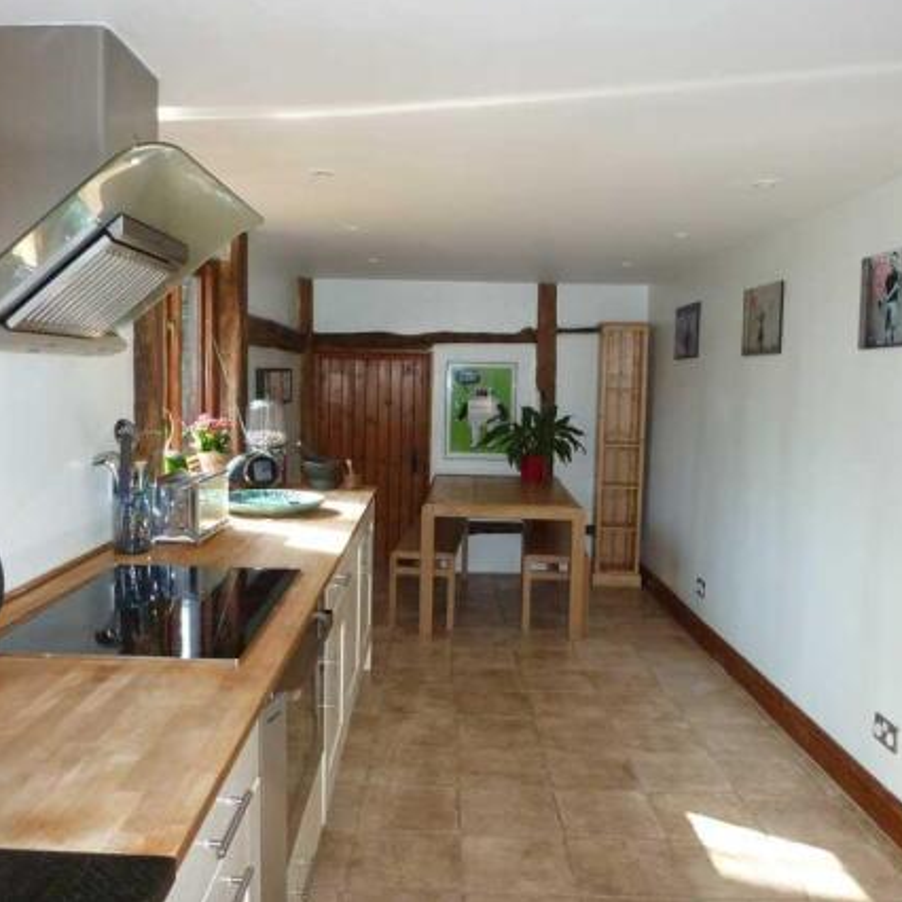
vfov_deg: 55.6
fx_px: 855
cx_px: 427
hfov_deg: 55.6
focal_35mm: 29
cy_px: 444
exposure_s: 1/60
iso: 320
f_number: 3.3
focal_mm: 4.3
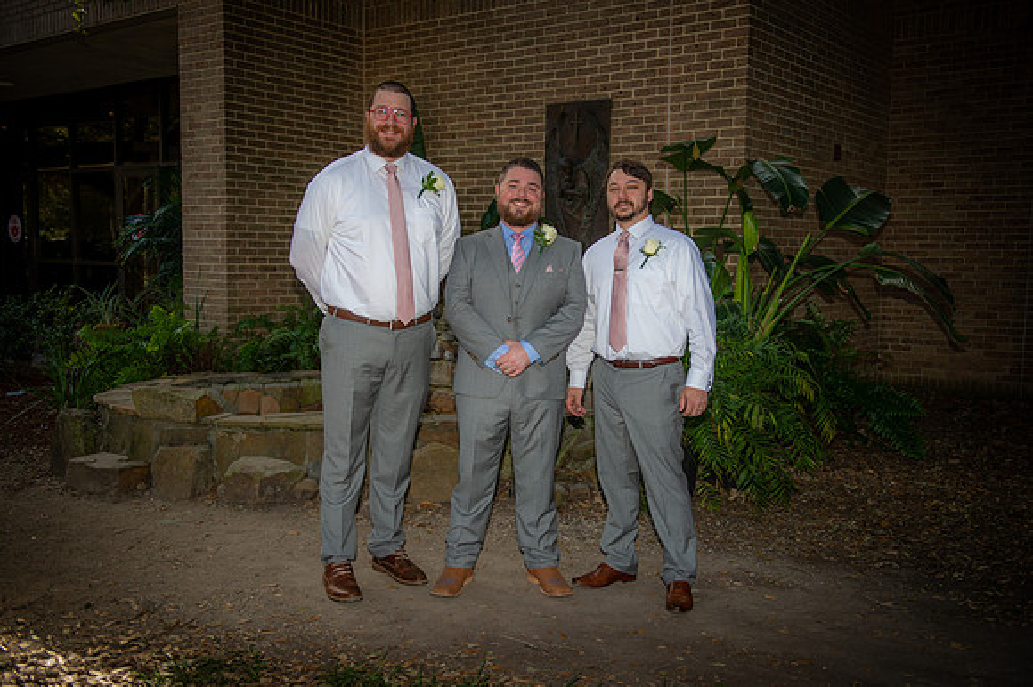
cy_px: 344
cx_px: 516
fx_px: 1004
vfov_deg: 37.8
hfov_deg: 54.5
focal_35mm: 35
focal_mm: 35
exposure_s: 1/200
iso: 64
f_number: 2.8
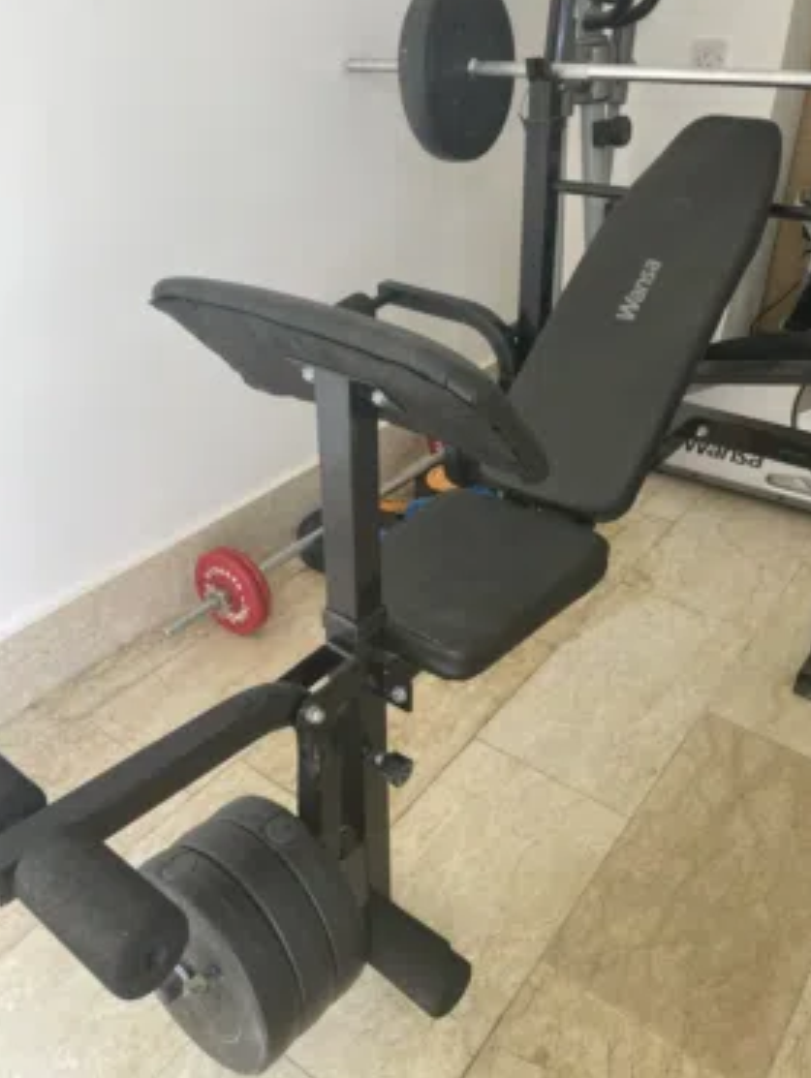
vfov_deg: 63.3
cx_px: 401
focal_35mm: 28
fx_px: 873
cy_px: 500
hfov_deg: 49.8
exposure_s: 1/121
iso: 50
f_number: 1.6
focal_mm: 4.2
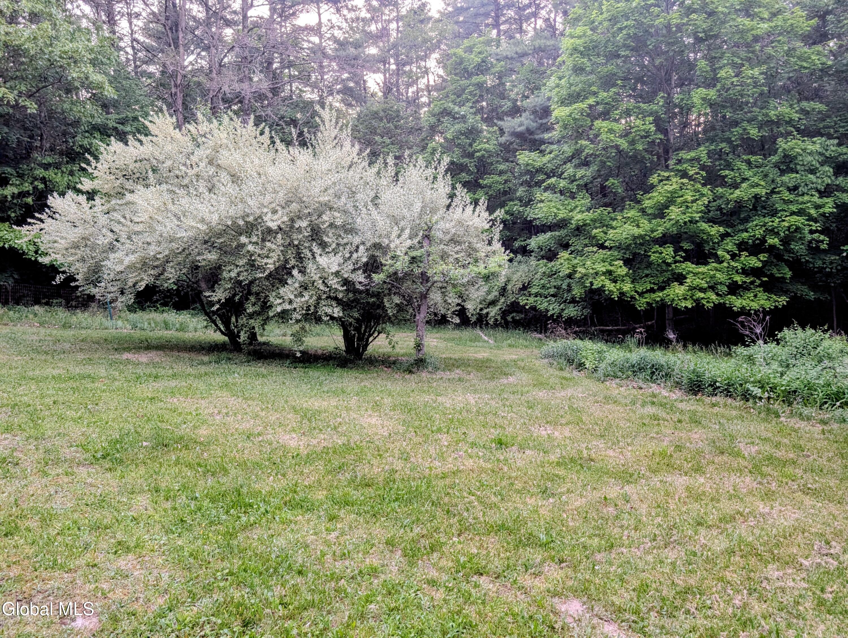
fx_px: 589
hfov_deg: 71.5
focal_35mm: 24
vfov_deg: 56.9
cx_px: 424
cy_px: 319
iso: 135
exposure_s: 1/30.8
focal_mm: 6.9
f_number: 1.68
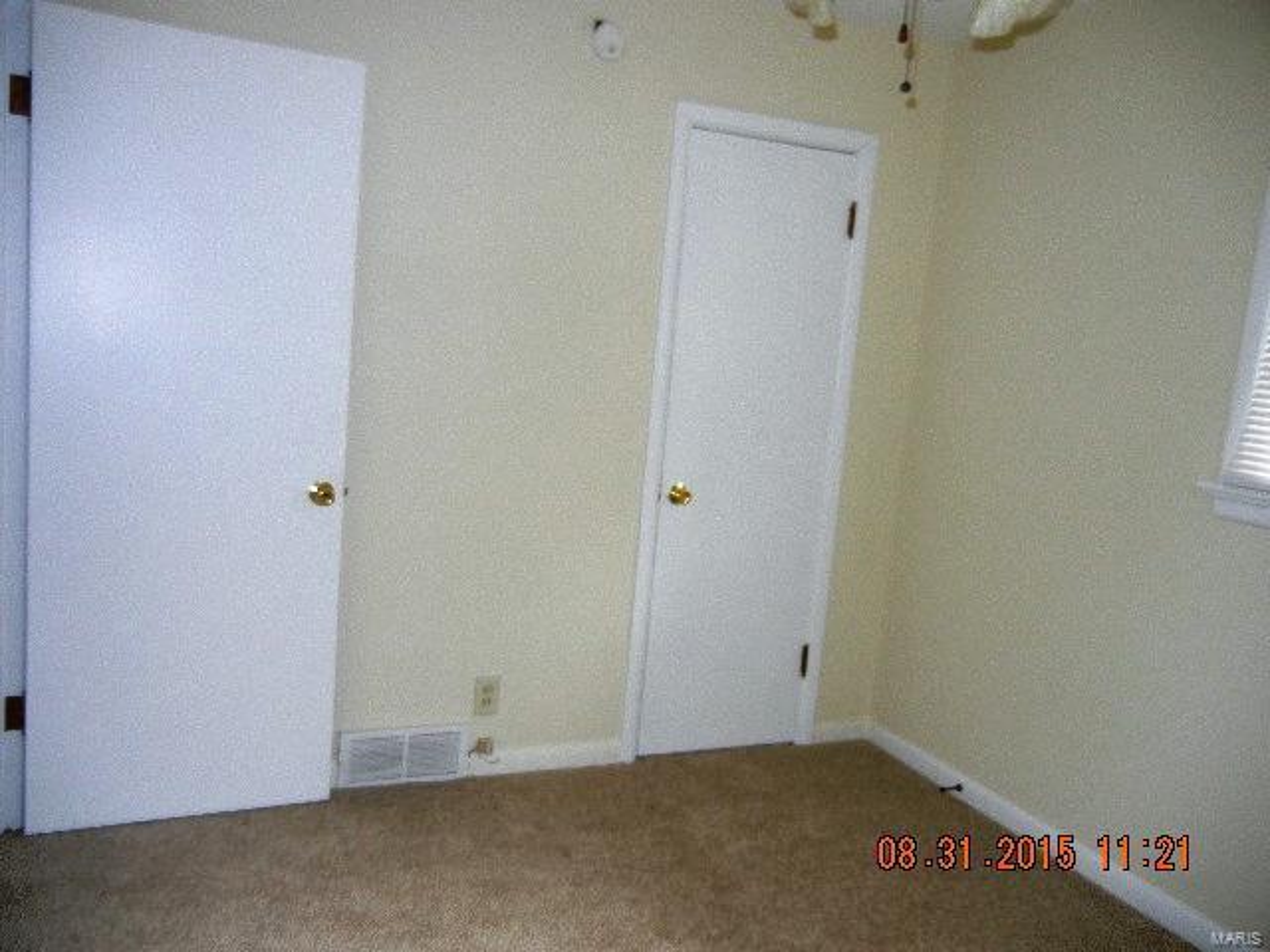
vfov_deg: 46.8
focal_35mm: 30
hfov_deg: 60.0
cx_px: 635
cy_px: 476
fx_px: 1101
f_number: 3.5
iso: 200
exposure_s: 1/30
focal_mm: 5.4
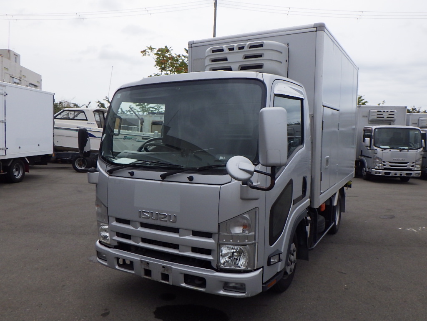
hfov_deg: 63.4
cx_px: 214
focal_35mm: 28
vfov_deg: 49.7
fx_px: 345
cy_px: 160
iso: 250
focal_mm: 5
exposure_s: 1/1500
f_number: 4.2
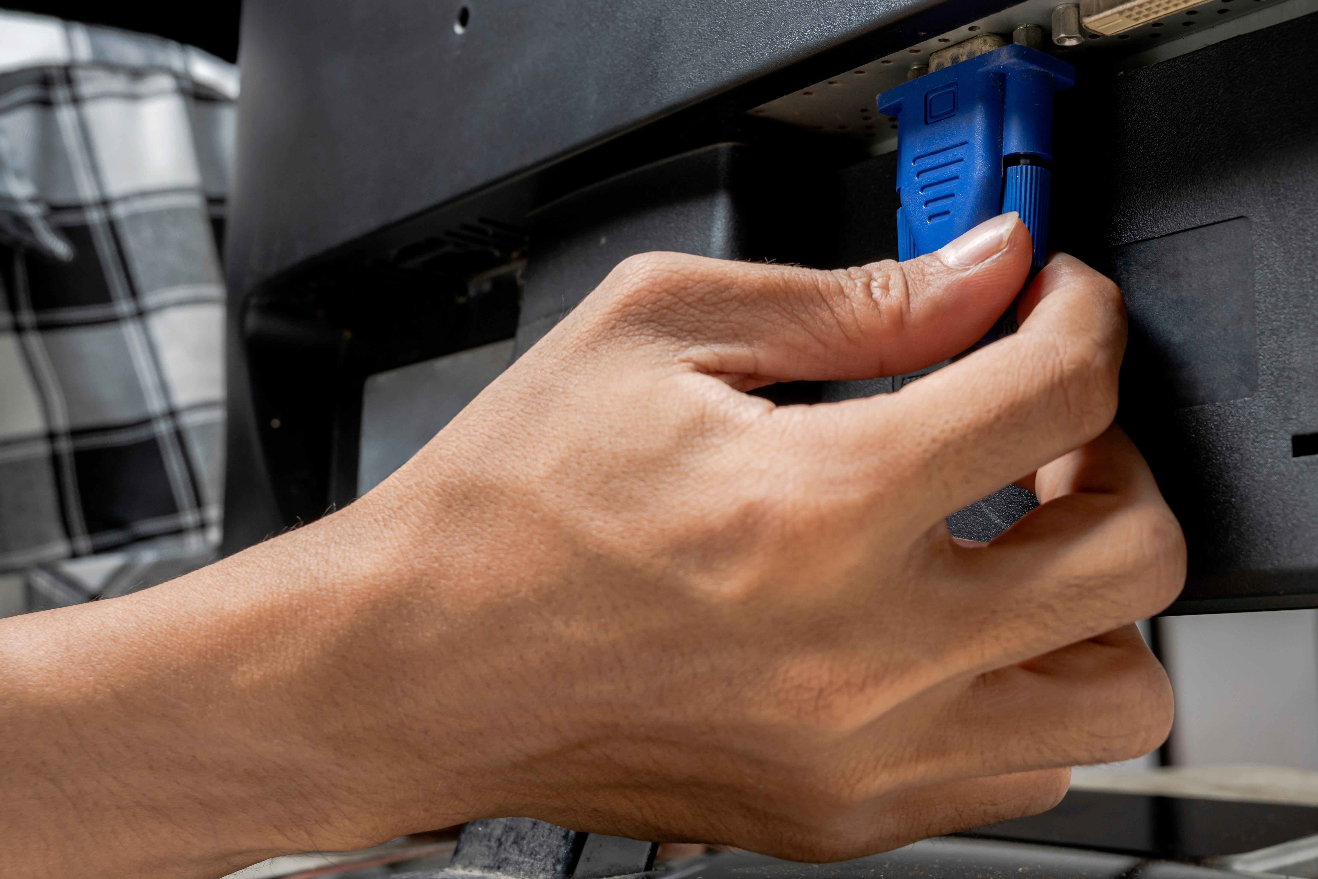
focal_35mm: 49
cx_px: 897
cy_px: 363
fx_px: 1794
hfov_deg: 39.8
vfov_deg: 27.5
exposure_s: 1/200
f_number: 8
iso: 100
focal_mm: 34
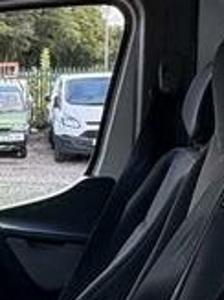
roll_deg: -1.1
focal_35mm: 77
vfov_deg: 25.3
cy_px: 179
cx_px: -207
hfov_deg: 15.6
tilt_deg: -14.2
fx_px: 665
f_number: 2.2
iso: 64
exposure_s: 1/264
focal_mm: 2.22
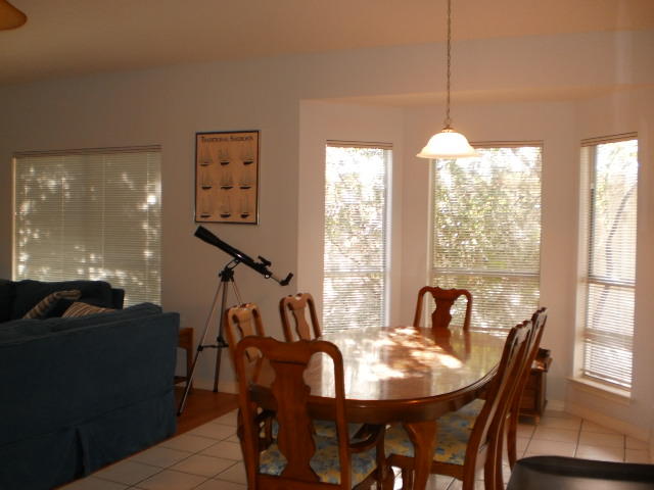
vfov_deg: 39.7
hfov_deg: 51.4
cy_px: 245
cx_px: 327
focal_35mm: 36
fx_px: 680
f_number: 3.1
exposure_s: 1/30
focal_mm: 6.3
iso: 125
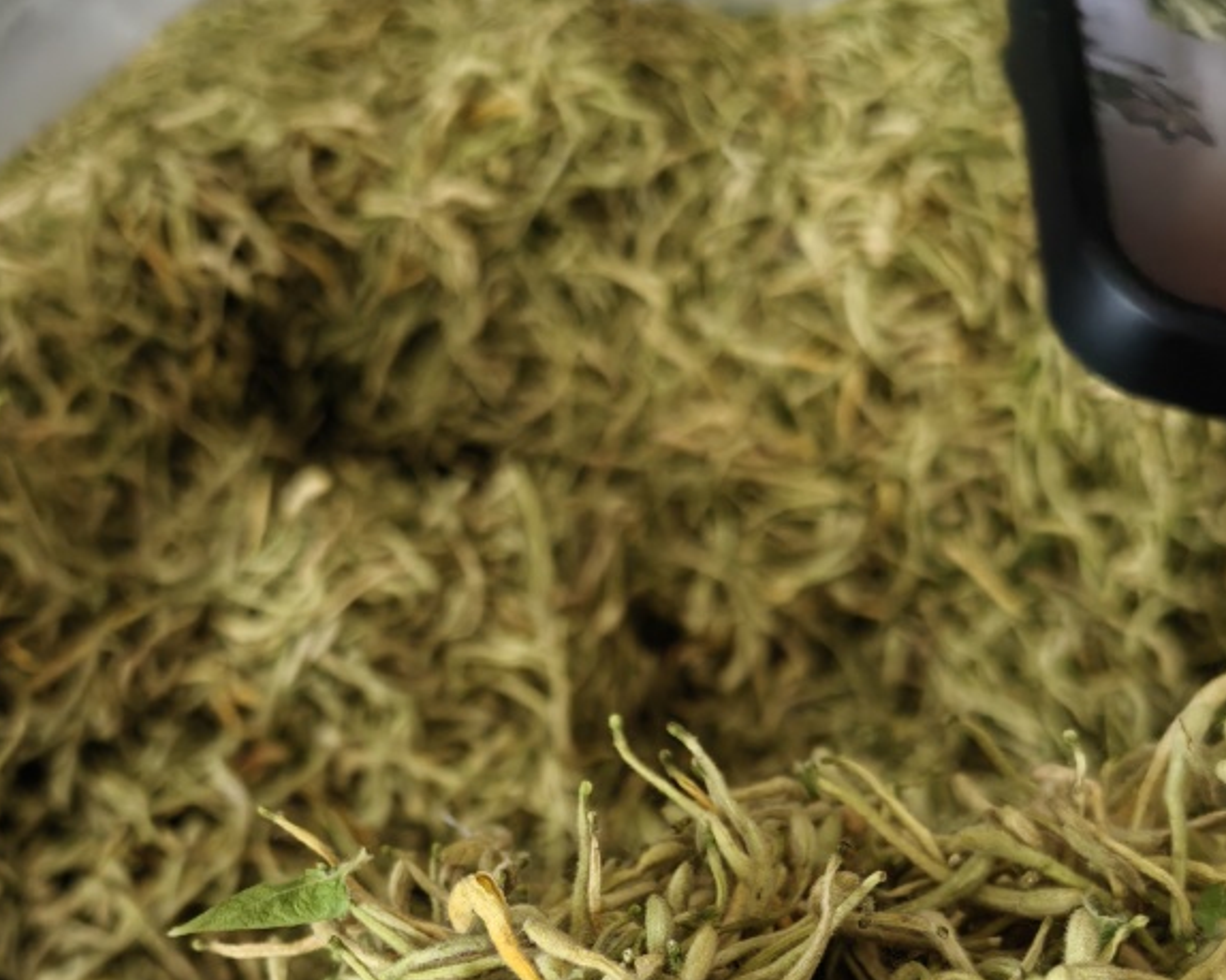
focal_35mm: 49
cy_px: 1066
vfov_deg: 28.2
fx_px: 1778
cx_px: 585
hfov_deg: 38.0
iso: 500
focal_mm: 5.72
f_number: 2
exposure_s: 1/167
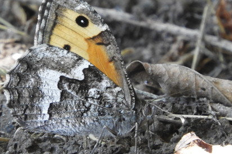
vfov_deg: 0.6
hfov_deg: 1.0
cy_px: 62
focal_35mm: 2161
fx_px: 13925
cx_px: 78
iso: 560
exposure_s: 1/60
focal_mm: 179.2
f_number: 5.6
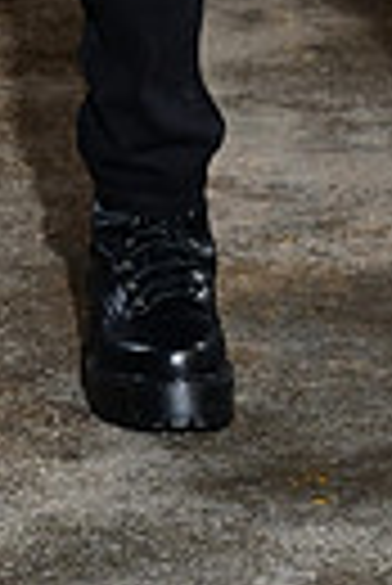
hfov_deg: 4.0
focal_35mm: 347
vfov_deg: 5.8
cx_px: 397
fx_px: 5652
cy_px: -711
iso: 1000
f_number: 6.3
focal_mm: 78
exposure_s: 1/160
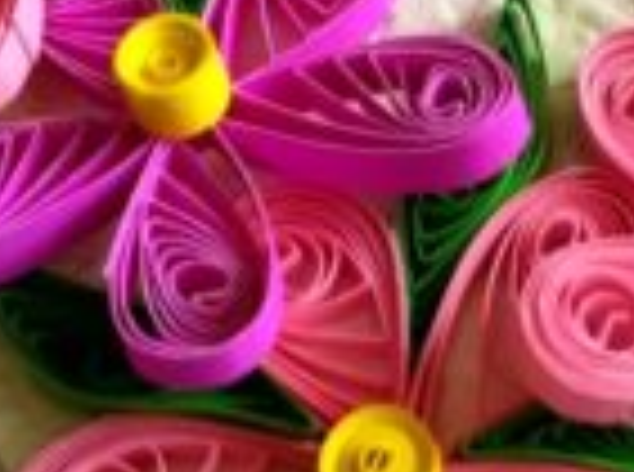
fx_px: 2028
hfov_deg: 17.4
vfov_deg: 13.1
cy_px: 18
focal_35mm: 111
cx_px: 630
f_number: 2.2
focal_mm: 3.83
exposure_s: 1/60
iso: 80
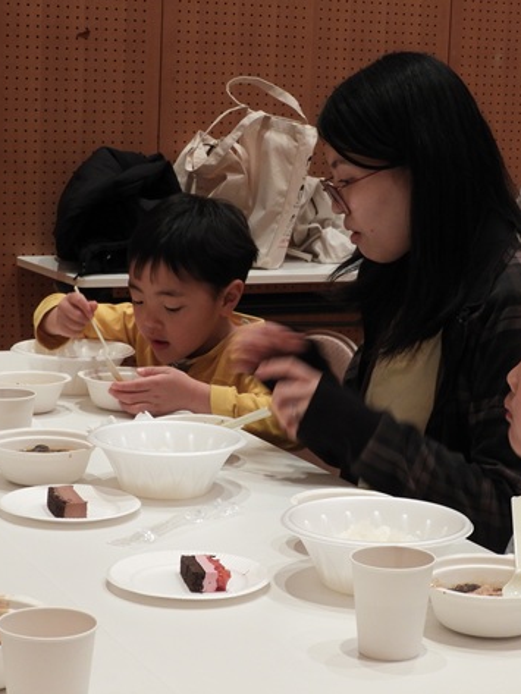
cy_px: 343
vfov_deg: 22.2
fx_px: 1765
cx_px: 308
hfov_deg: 16.8
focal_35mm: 88
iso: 250
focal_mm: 11.6
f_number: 4.2
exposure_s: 1/30
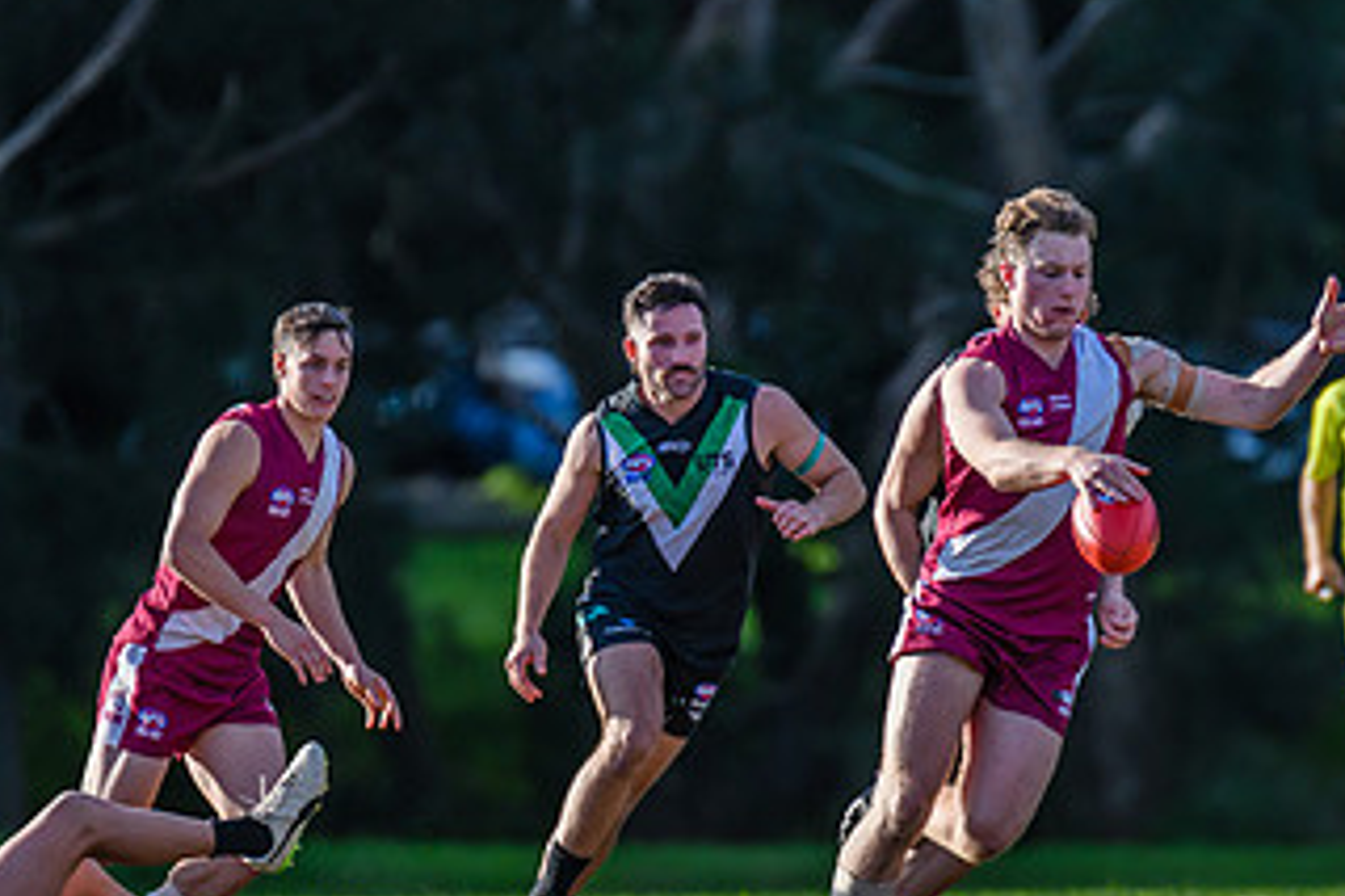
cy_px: 673
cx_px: 798
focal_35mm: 780
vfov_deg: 1.8
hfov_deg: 2.6
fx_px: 29125
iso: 800
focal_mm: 380
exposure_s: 1/2500
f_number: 4
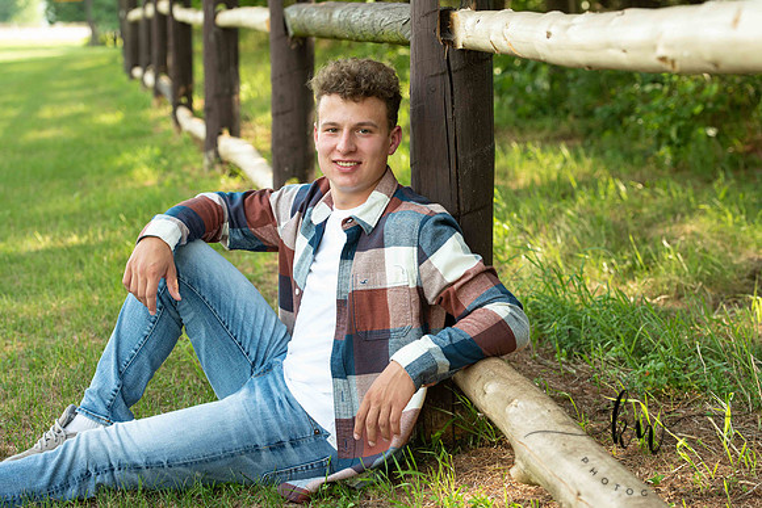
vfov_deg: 16.1
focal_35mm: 85
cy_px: 254
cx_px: 381
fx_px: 1800
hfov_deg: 23.9
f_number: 5
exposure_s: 1/200
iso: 400
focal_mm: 85
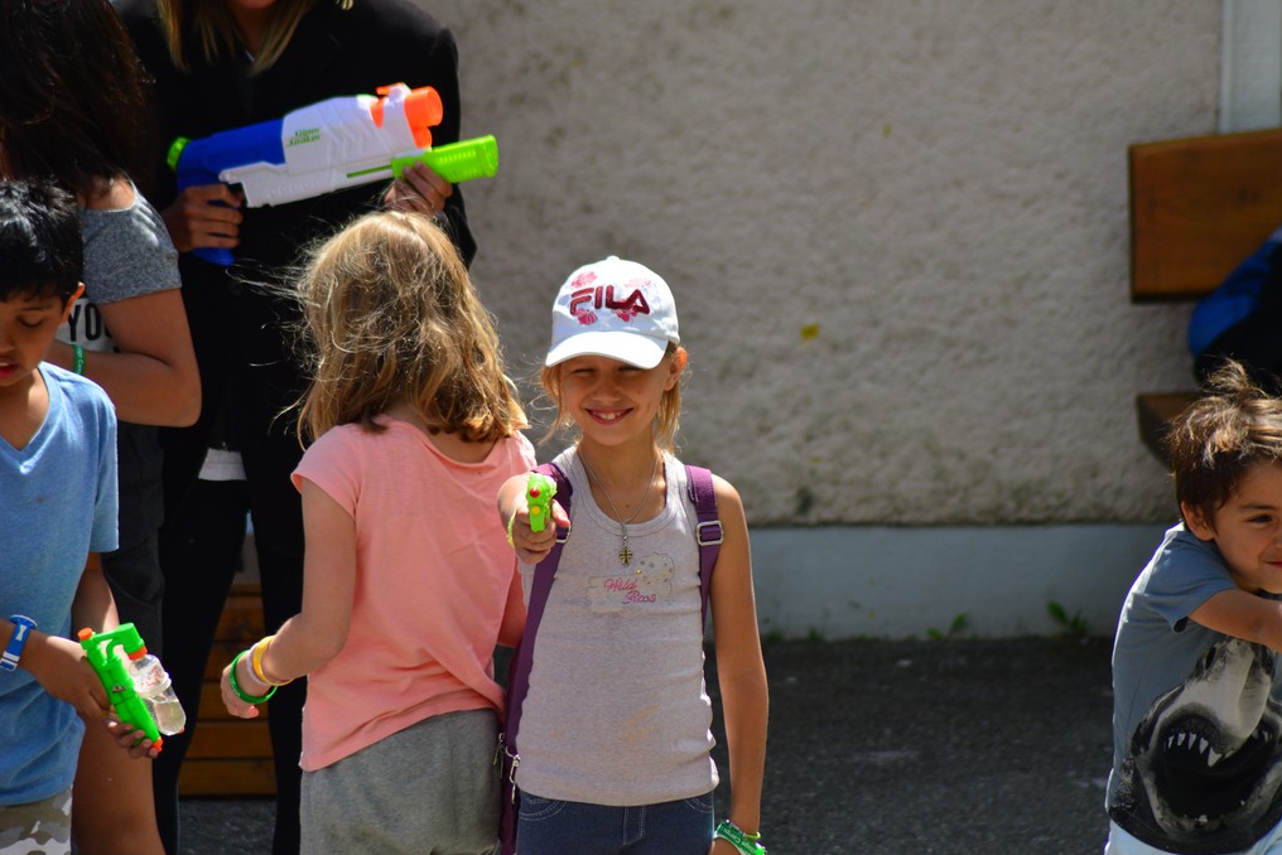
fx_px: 10757
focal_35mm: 302
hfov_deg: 6.8
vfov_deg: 4.6
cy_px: 428
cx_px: 644
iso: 180
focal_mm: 200
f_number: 4.8
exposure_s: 1/1000
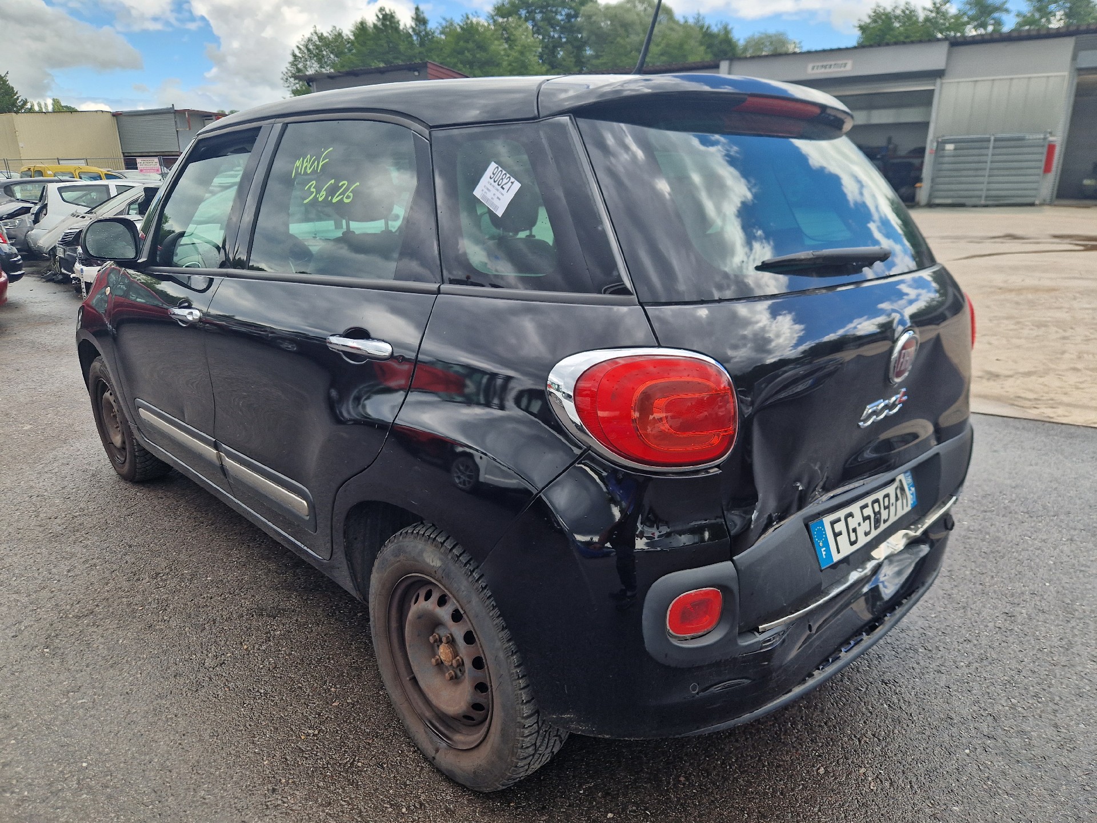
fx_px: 729
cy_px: 412
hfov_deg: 73.9
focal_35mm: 23
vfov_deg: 58.9
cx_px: 548
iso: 50
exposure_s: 1/588
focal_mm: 5.4
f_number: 1.8
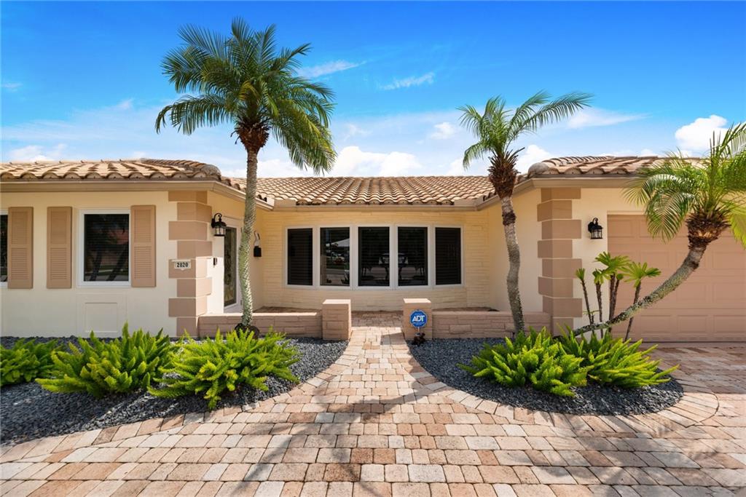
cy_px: 248
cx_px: 373
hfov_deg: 104.2
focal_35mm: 14
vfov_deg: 81.2
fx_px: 290
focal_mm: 14
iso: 160
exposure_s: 1/80
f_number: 7.1
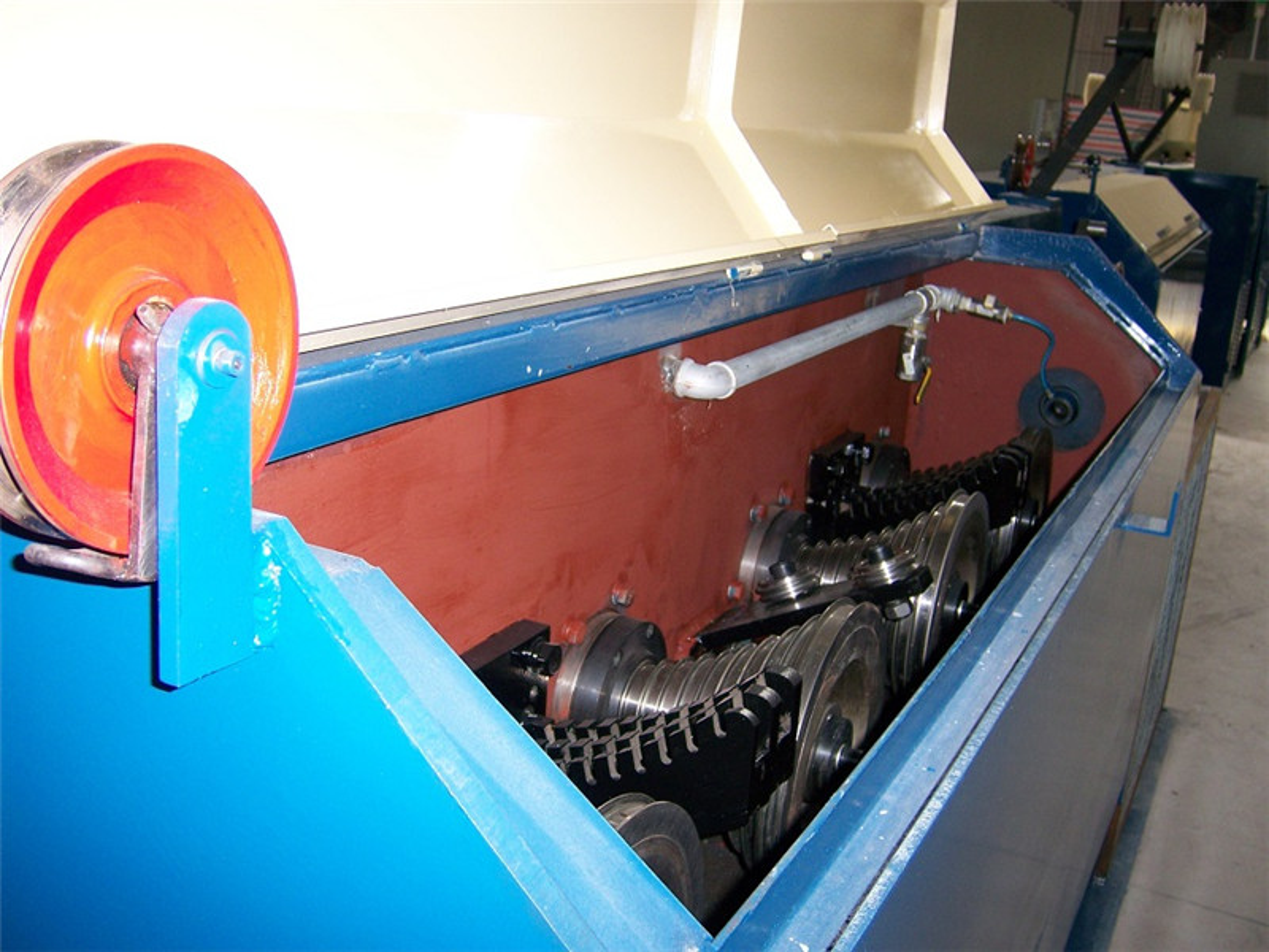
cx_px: 634
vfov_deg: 39.7
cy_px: 476
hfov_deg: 51.4
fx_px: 1320
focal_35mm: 36
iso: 100
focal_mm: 6
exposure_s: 1/60
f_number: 2.8
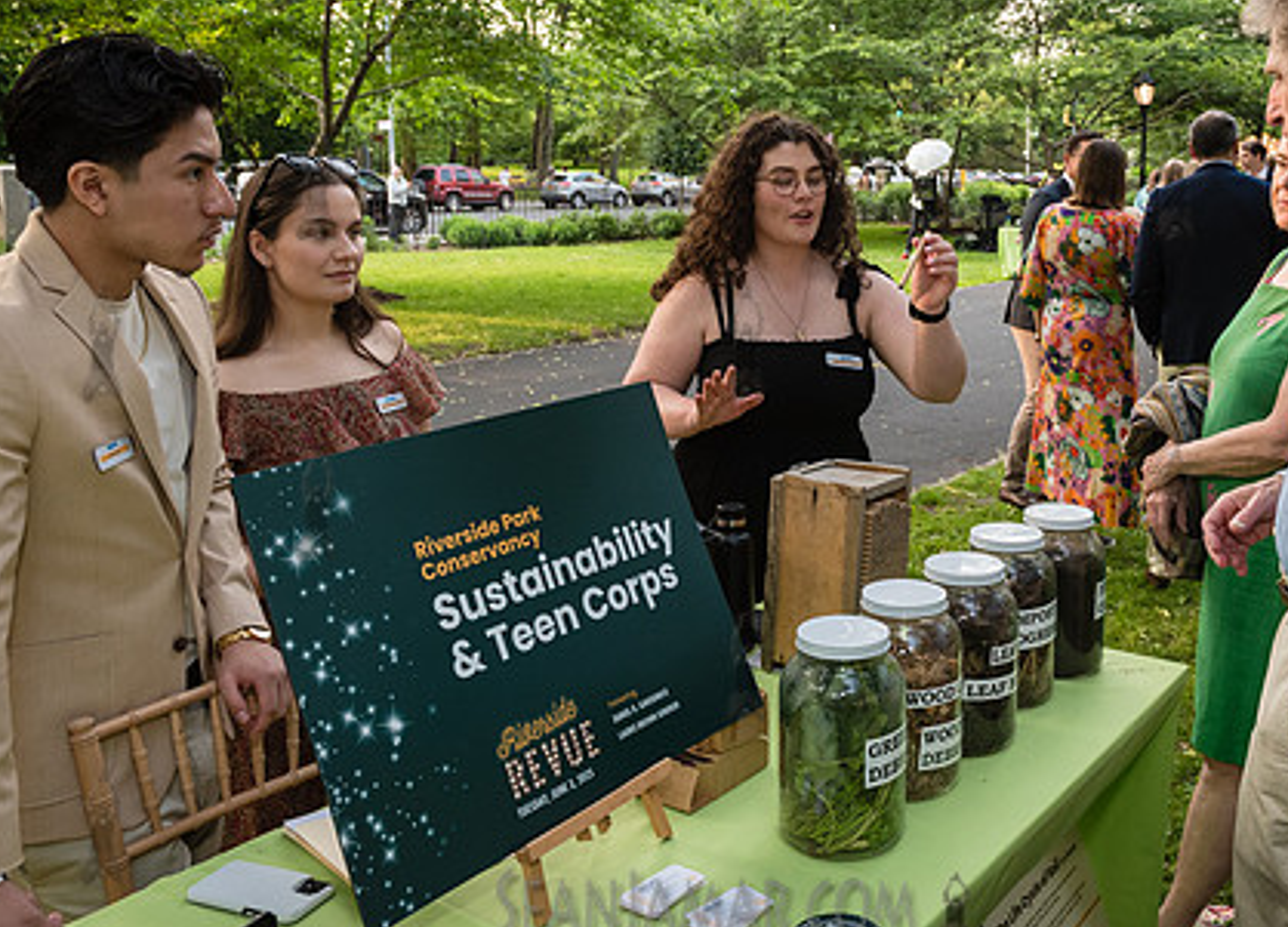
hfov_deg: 51.2
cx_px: 842
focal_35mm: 36
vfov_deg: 38.4
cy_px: 325
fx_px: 1321
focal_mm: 24
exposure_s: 1/200
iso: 1000
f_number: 4.5
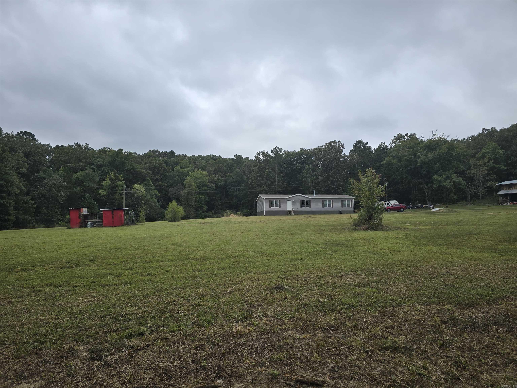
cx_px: 258
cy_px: 194
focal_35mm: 23
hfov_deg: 73.9
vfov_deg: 58.9
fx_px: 344
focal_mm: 6.3
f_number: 1.7
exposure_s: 1/547
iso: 12
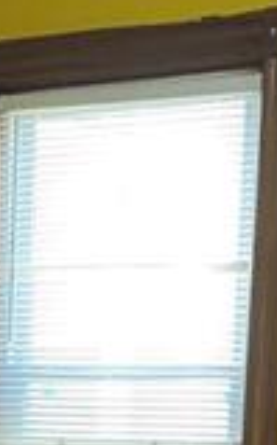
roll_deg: -0.8
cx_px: 0
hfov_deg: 9.8
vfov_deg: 13.3
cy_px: 924
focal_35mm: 133
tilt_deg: -16.3
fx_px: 1611
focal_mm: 4.25
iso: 250
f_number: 1.8
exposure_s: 1/60
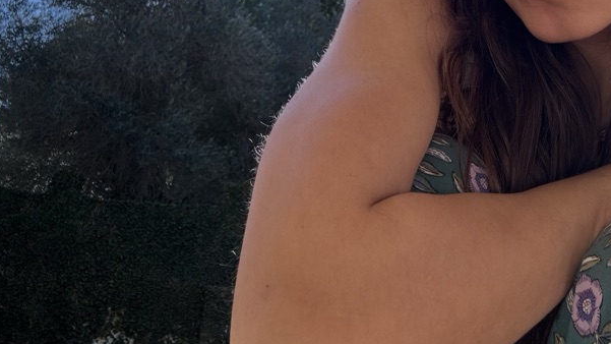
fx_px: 810
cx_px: 410
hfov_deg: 40.8
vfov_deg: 22.8
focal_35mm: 50
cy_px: -19
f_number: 1.9
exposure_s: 1/636
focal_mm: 2.69
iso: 25
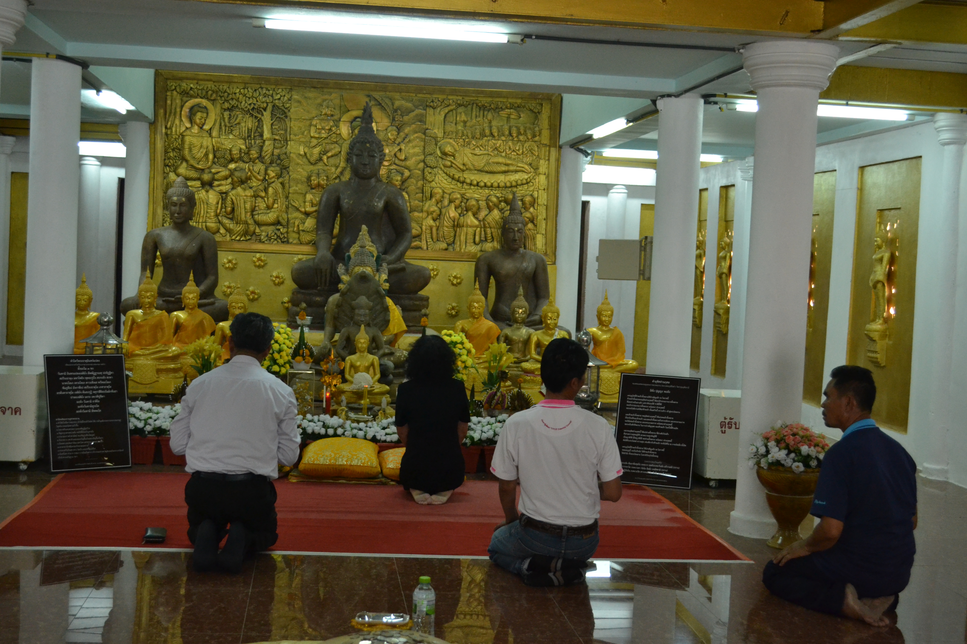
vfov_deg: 28.1
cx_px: 484
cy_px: 322
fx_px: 1289
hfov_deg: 41.1
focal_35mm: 48
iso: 1600
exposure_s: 1/80
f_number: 4.8
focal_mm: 32
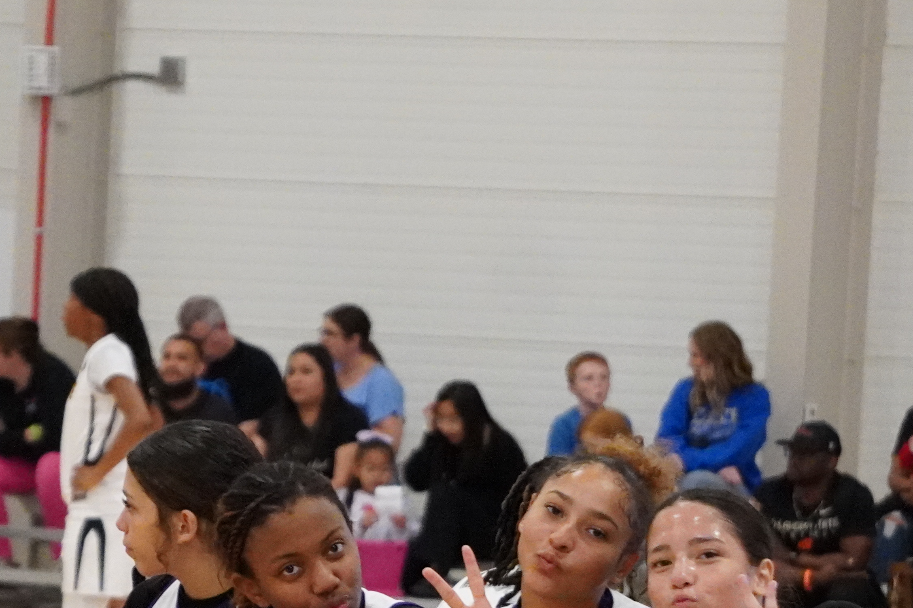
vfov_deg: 3.5
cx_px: 229
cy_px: 688
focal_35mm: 391
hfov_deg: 5.3
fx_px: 9915
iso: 6400
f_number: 5.6
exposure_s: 1/250
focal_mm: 98
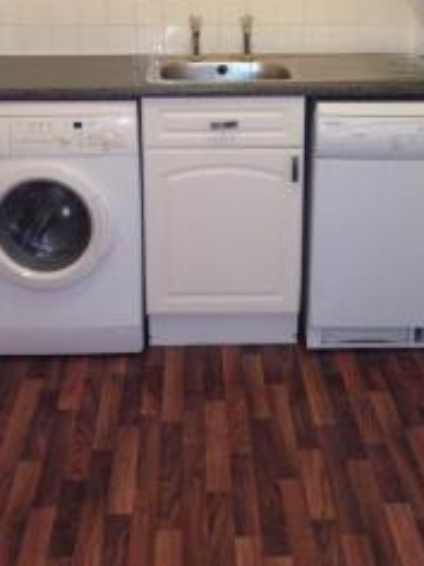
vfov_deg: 31.4
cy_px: 186
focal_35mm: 61
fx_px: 996
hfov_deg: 24.0
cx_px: 216
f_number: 2.4
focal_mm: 4.13
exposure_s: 1/20
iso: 250
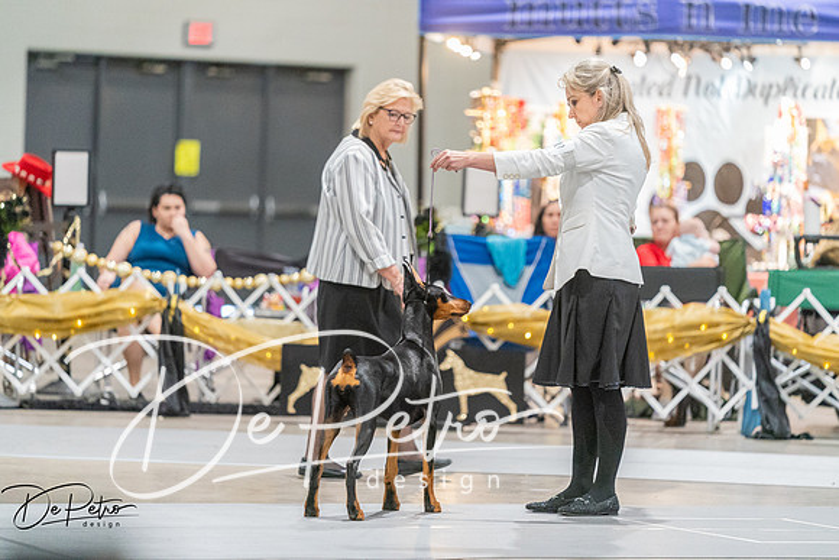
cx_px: 420
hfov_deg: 10.3
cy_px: 280
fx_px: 4662
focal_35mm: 200
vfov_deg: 6.9
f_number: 2.8
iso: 6400
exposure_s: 1/250
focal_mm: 200
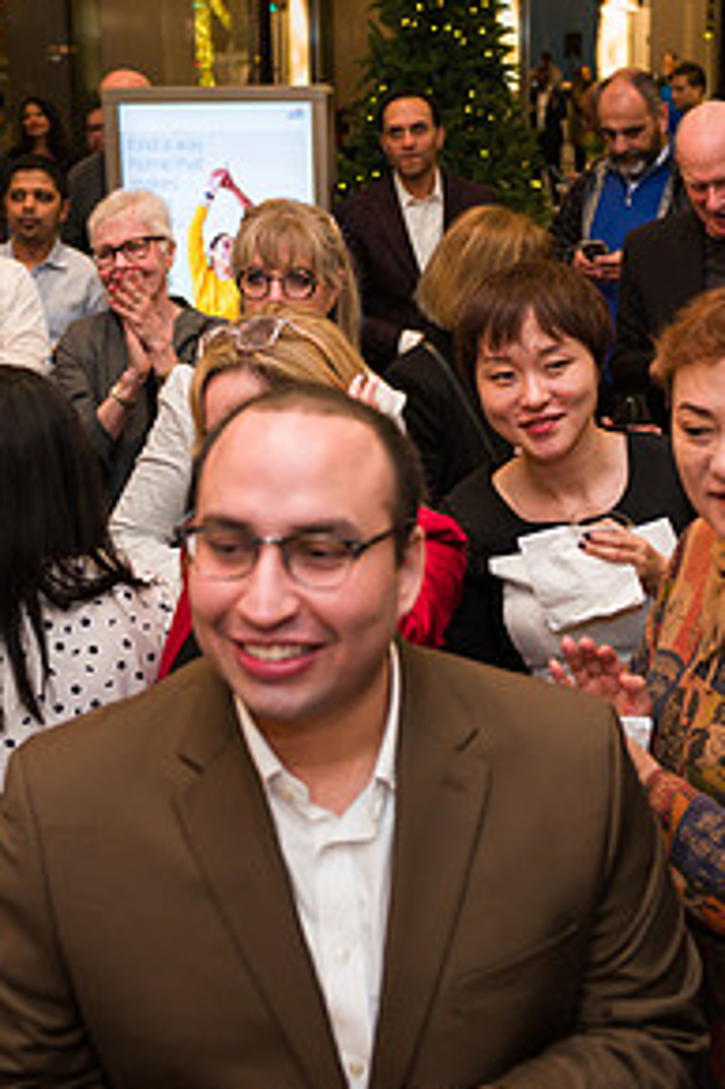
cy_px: 398
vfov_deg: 40.8
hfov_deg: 28.0
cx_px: 440
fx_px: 1452
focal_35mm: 48
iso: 400
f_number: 3.2
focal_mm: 24
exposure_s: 1/200
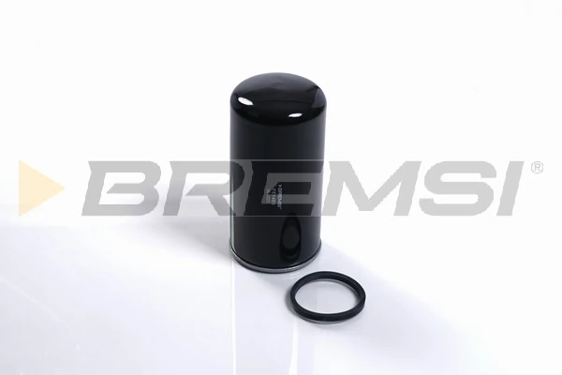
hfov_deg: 55.8
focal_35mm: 34
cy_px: 188
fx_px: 531
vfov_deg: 38.9
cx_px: 281
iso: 50
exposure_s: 1/60
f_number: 9
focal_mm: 34
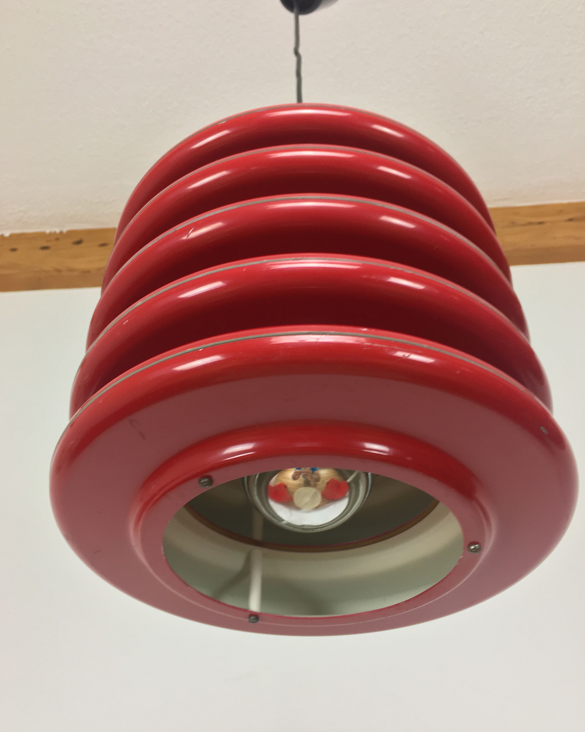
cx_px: 292
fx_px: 671
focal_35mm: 31
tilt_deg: +43.2
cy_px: 376
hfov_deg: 47.1
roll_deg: +1.2
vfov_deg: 57.2
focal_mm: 4.15
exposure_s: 1/33
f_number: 2.2
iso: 50
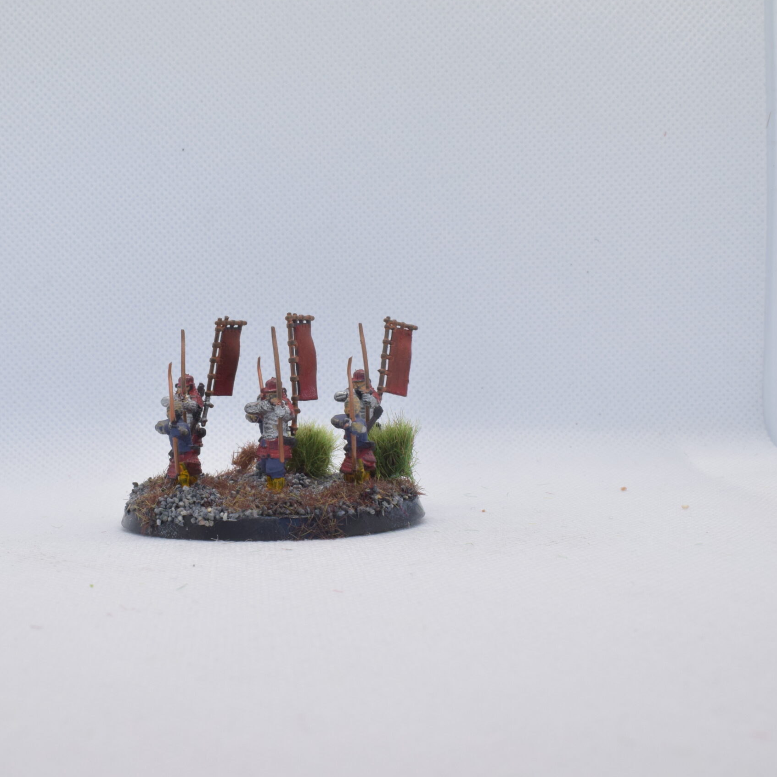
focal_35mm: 54
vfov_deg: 31.6
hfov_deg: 31.3
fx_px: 1371
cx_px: 242
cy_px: 390
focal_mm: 28
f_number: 18
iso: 800
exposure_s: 1/60
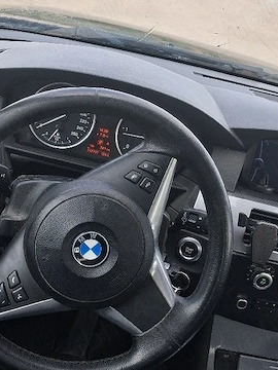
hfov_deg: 24.4
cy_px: 189
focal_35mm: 60
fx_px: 642
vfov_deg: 32.2
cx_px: 158
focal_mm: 4
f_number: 1.8
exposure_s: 1/122
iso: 25
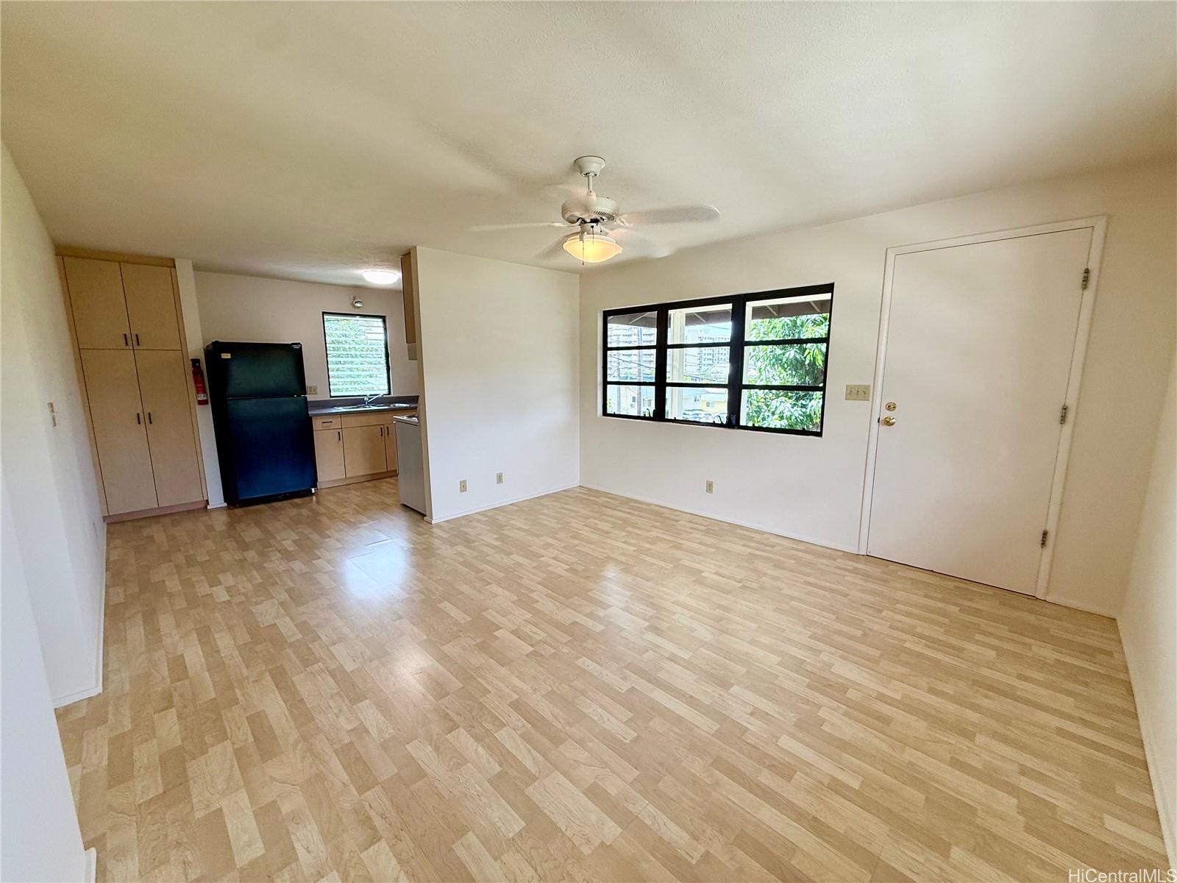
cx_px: 588
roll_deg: +0.3
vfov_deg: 85.7
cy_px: 442
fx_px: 476
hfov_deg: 102.1
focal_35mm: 14
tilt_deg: -8.5
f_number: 2.2
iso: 64
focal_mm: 2.22
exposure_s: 1/127
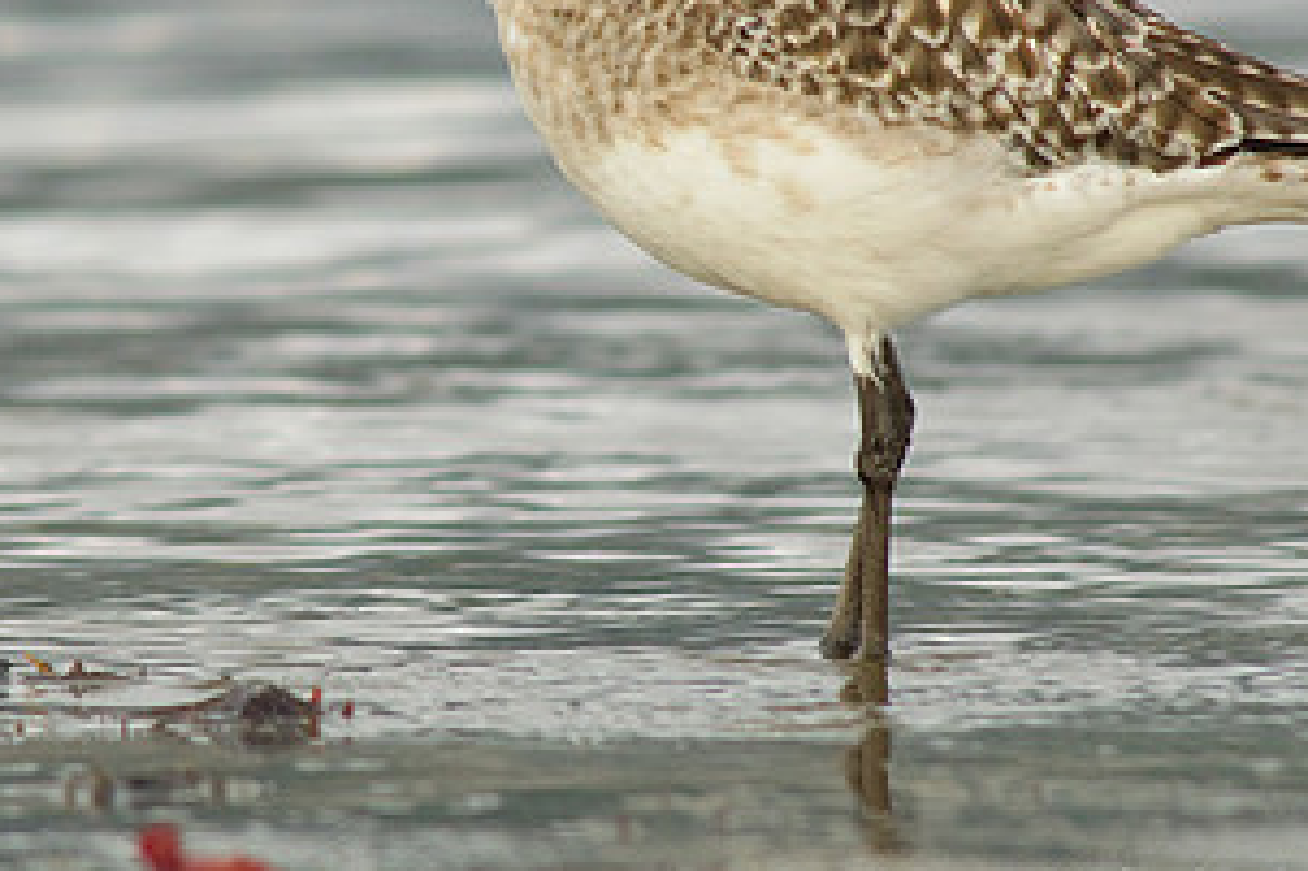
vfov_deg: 1.2
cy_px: 228
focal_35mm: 1151
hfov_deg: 1.8
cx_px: 368
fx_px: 41795
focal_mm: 400
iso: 640
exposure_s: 1/200
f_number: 8
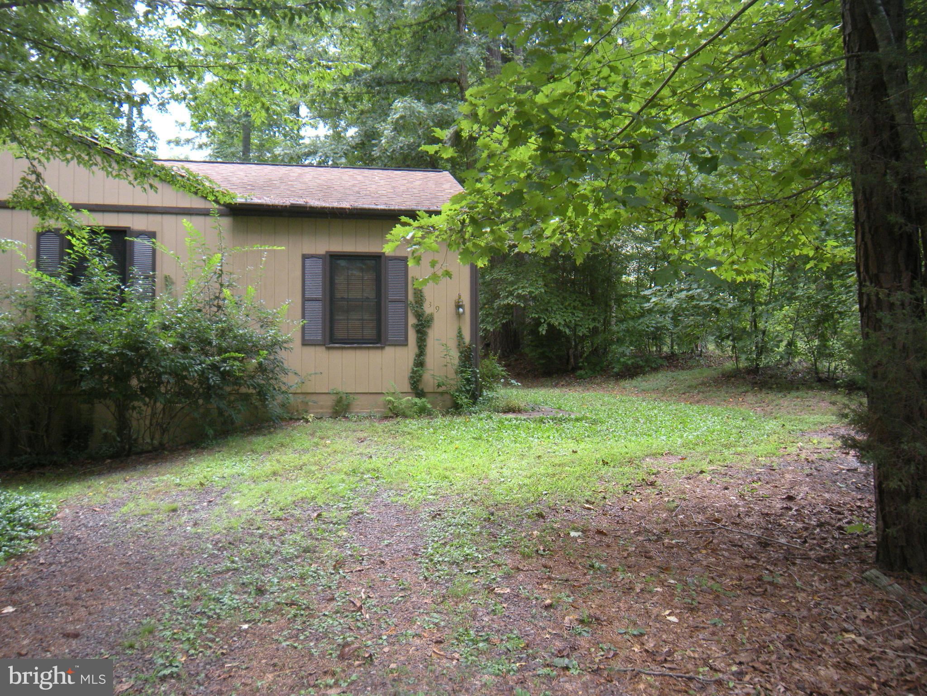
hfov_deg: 52.6
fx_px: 937
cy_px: 348
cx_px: 464
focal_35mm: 35
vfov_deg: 40.7
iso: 118
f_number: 3.8
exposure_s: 1/52.8
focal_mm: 5.9
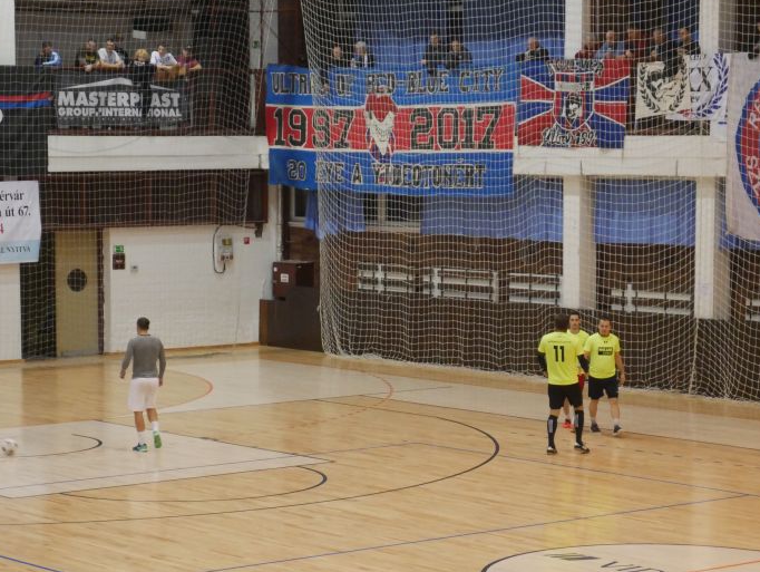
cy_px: 351
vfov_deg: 13.1
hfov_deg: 17.4
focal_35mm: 113
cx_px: 306
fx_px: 2484
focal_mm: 42
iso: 3200
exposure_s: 1/100
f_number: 5.6
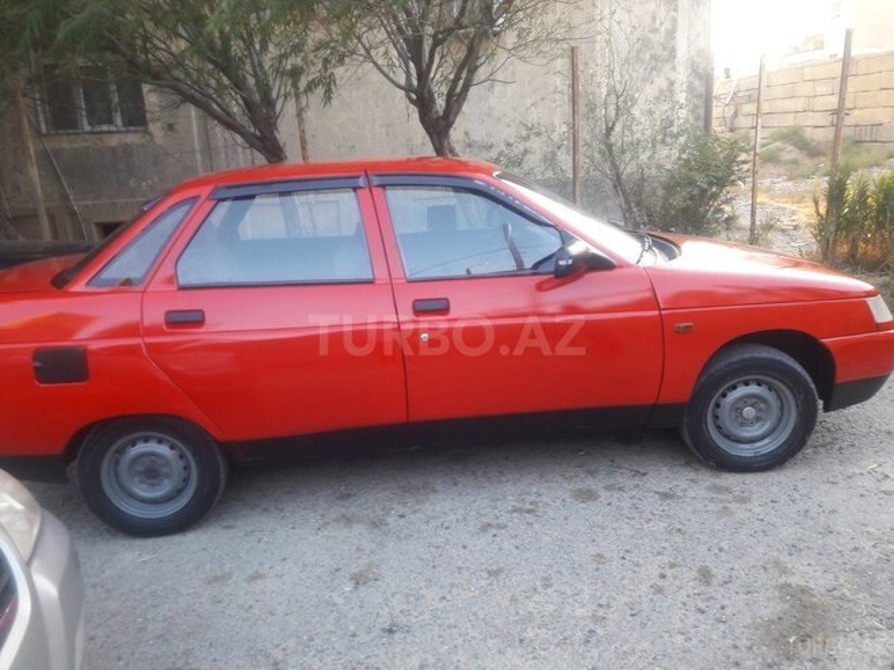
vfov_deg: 49.7
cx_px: 447
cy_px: 335
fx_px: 723
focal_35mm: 28
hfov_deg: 63.4
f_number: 1.9
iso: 40
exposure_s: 1/50
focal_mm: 3.7
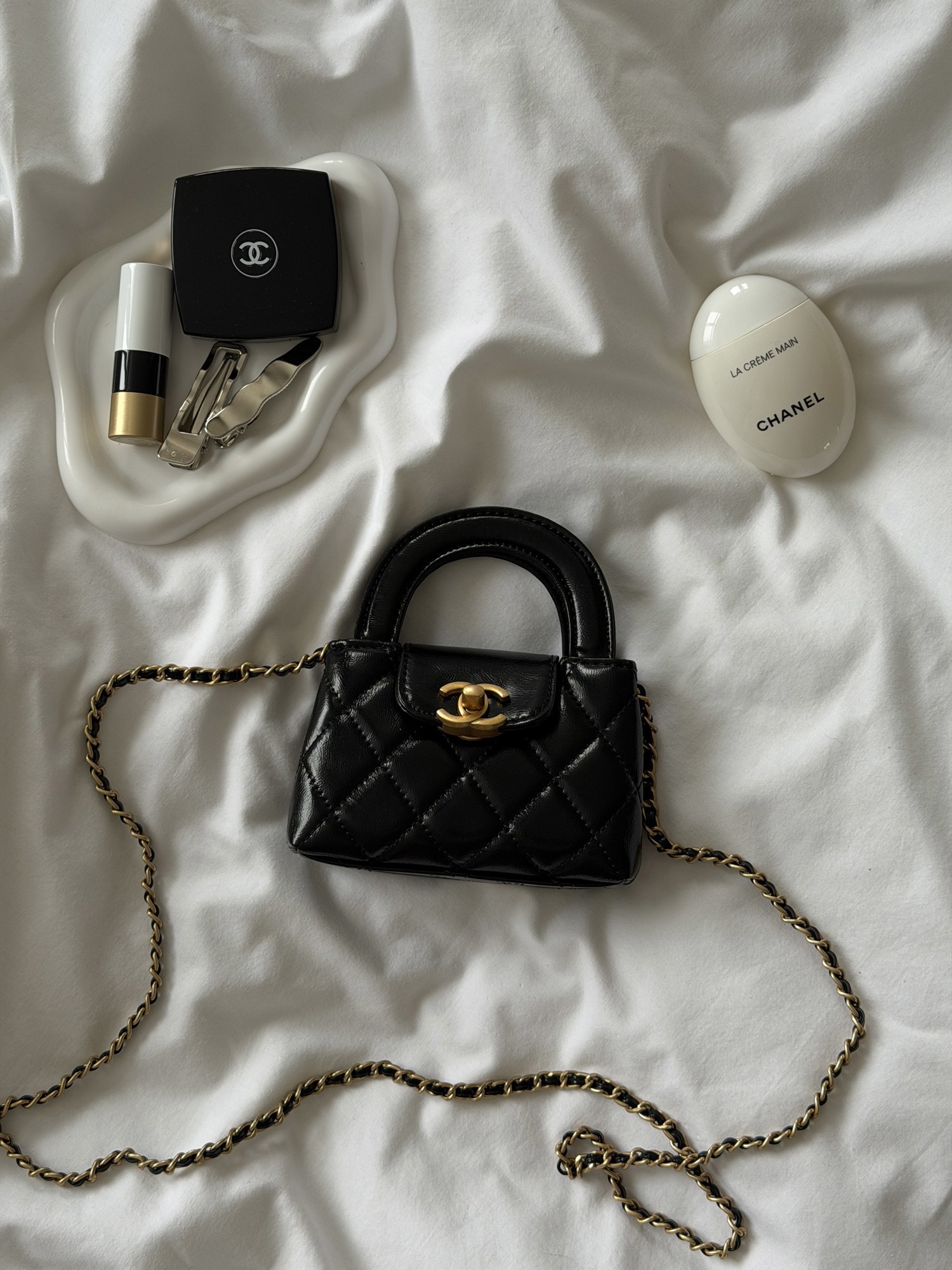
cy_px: 635
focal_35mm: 48
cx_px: 476
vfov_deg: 39.7
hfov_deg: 30.3
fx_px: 1760
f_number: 1.78
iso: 50
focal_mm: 6.76
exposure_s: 1/122
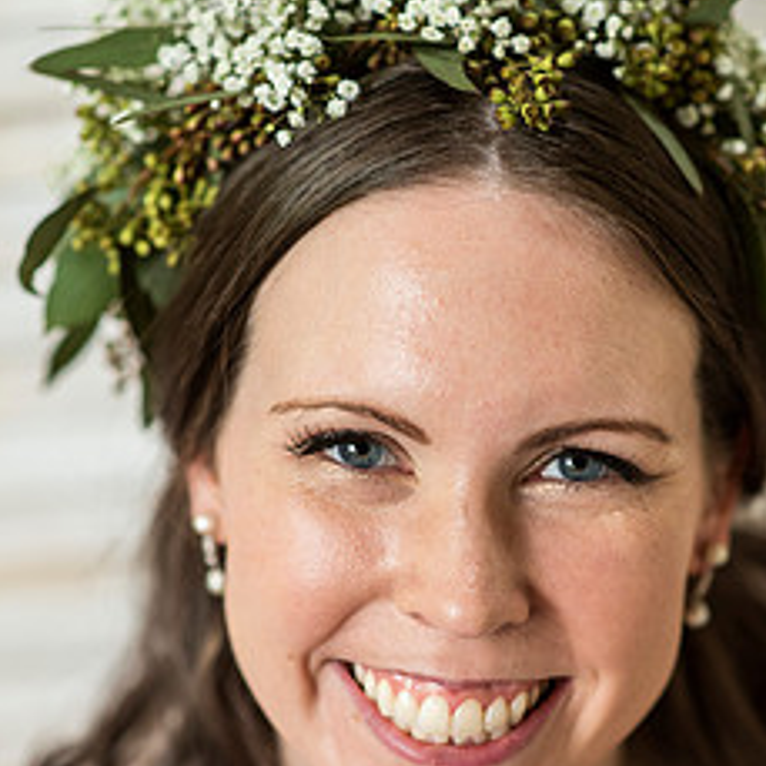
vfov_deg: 12.3
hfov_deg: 12.3
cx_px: 442
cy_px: 458
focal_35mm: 142
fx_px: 3555
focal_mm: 85
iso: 1600
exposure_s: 1/500
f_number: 2.5
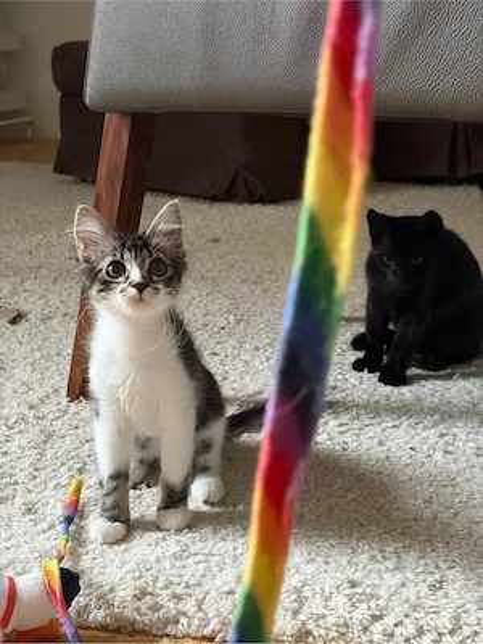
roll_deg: -0.2
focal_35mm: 52
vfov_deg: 36.8
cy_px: 322
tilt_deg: -15.8
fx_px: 967
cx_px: 242
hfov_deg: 28.0
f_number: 1.6
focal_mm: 5.96
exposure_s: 1/24
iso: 400
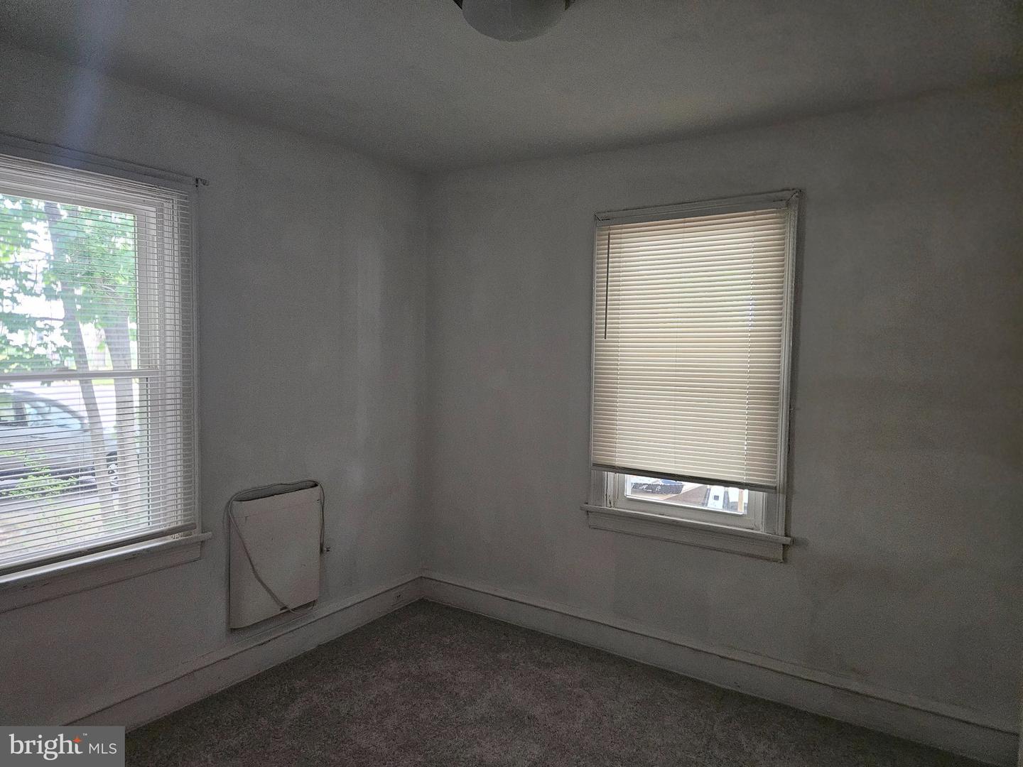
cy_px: 384
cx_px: 512
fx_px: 680
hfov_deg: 73.9
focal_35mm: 23
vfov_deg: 58.9
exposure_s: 1/120
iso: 1000
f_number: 1.8
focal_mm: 5.4
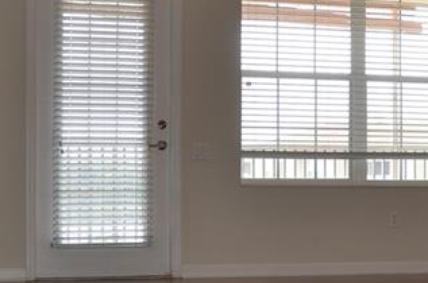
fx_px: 1151
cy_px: 186
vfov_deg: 14.0
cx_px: 332
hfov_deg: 20.9
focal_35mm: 97
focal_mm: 20
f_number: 3.5
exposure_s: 1/125
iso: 280
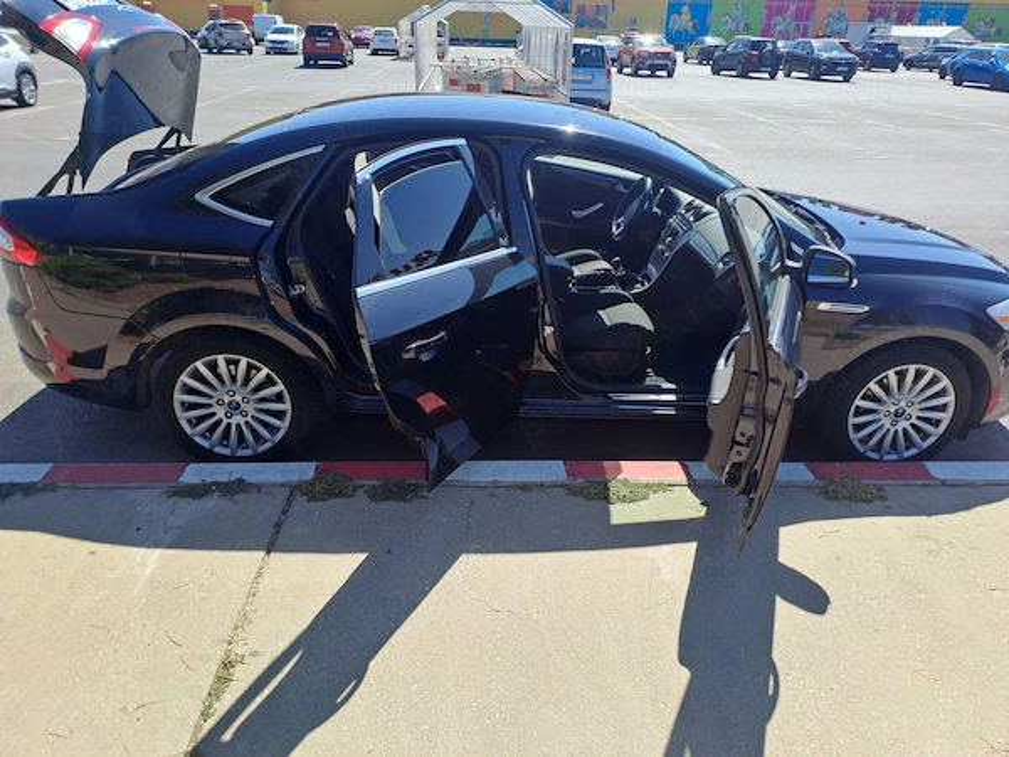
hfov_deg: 69.4
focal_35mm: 25
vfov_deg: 54.9
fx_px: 729
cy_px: 378
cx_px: 504
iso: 32
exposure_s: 1/907
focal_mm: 4.65
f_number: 1.8
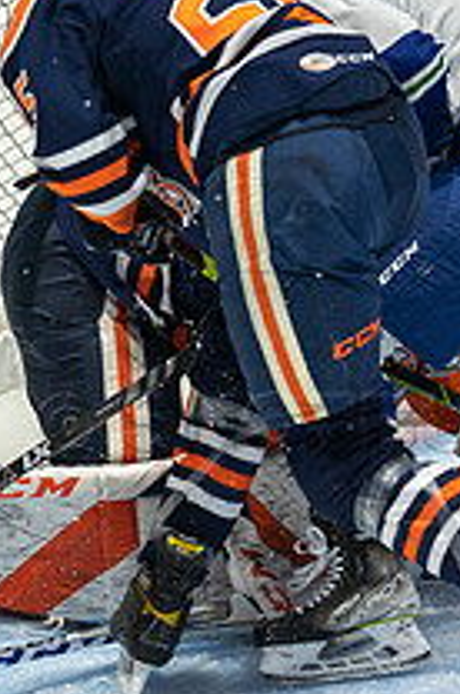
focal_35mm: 1300
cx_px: 457
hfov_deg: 1.1
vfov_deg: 1.6
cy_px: 407
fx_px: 24998
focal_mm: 600
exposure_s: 1/800
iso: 1600
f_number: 4
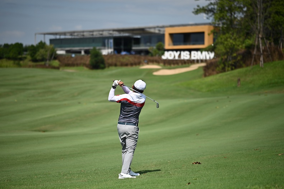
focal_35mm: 86
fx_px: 679
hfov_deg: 23.6
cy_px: 95
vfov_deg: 15.9
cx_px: 143
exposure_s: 1/8000
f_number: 1.8
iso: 100
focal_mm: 85
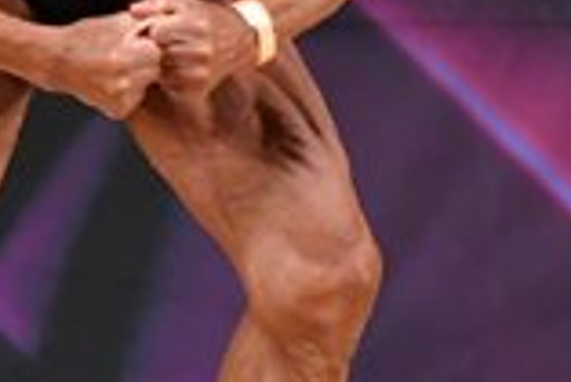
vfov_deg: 0.9
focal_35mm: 1477
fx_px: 23448
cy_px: 127
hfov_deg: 1.4
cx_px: 391
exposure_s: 1/400
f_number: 5.6
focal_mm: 200
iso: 3200
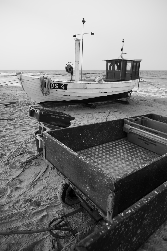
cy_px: 126
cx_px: 84
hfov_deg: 37.9
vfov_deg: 54.4
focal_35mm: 35
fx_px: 243
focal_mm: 35
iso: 100
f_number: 2.8
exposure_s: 1/80
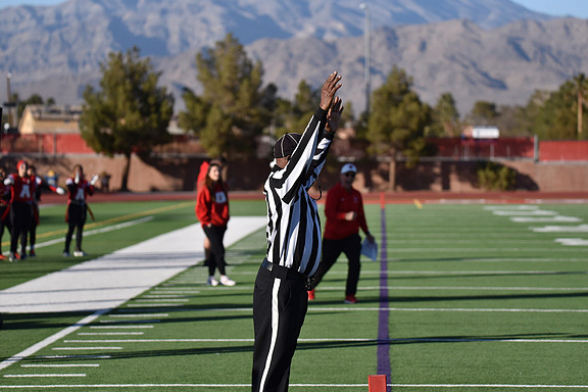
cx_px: 293
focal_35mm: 151
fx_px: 2466
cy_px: 197
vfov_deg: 9.1
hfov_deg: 13.6
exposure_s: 1/4000
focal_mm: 150
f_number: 5
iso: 450
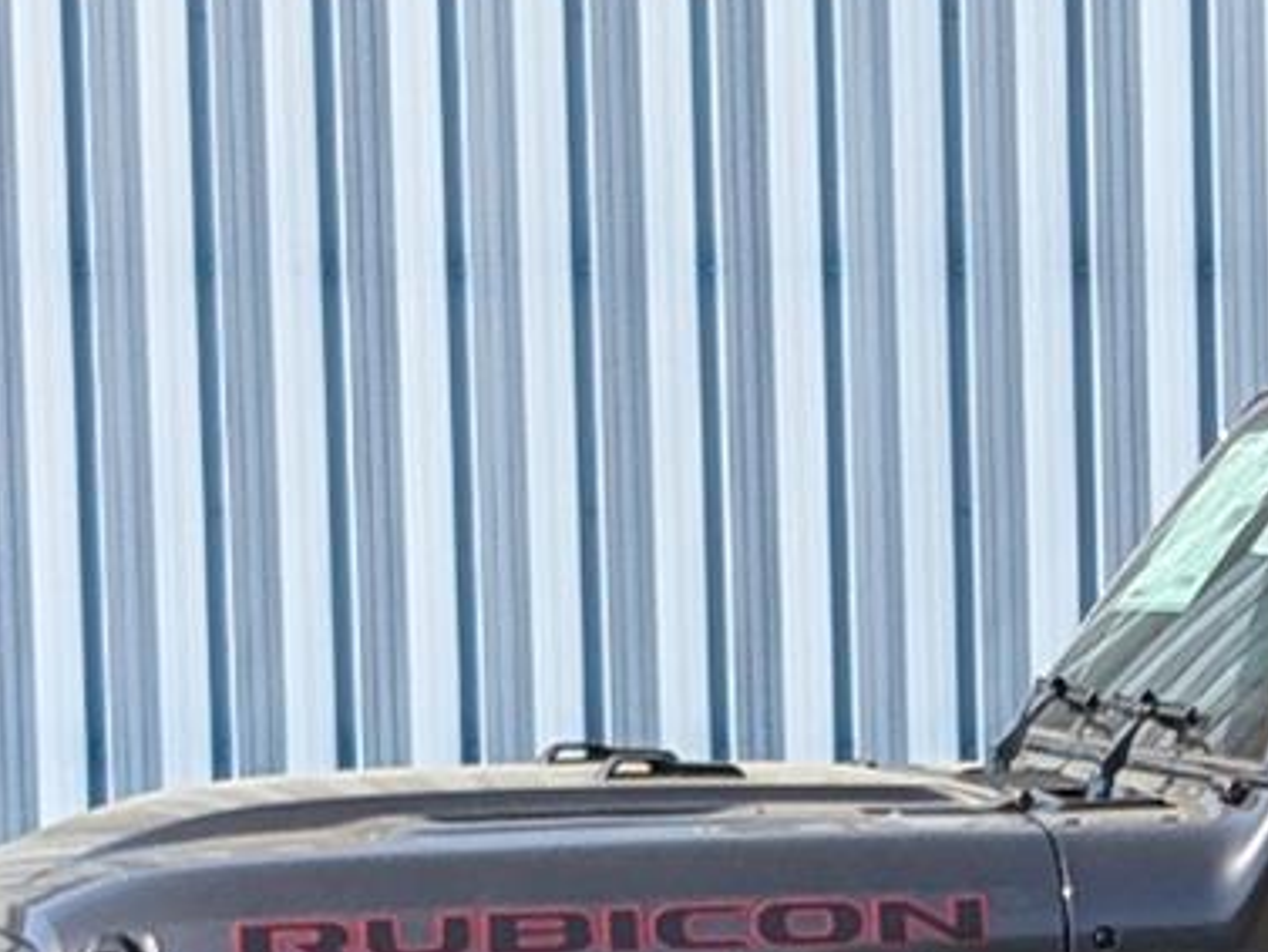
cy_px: 1325
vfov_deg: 7.1
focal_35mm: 208
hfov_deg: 9.2
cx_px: 2119
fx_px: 7622
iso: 20
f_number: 1.68
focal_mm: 6.9
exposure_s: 1/625
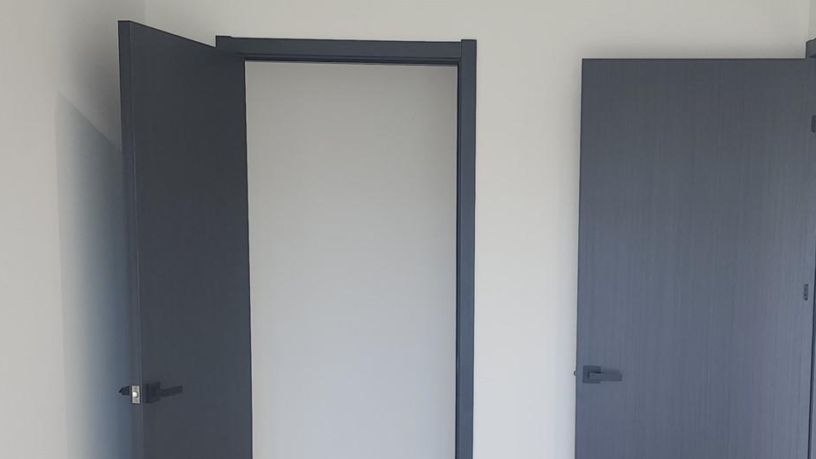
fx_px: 1190
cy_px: 350
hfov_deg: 37.7
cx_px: 500
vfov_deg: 21.6
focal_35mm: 55
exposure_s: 1/60
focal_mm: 6.4
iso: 25
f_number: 1.8
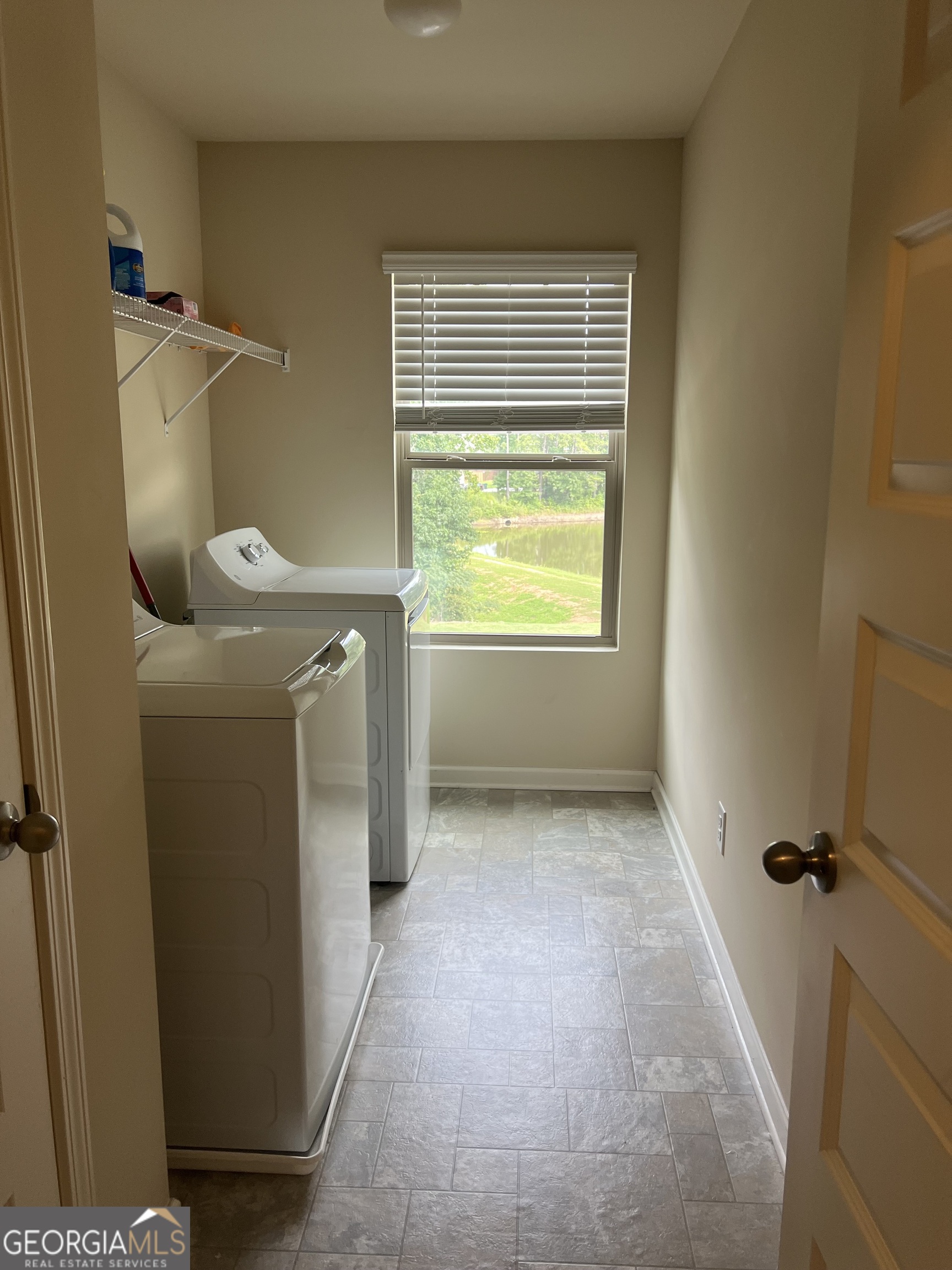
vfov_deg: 67.3
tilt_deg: -9.4
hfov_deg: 53.1
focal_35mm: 26
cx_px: 476
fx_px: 953
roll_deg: +0.5
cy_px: 635
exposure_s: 1/120
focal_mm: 5.7
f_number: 1.5
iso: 100
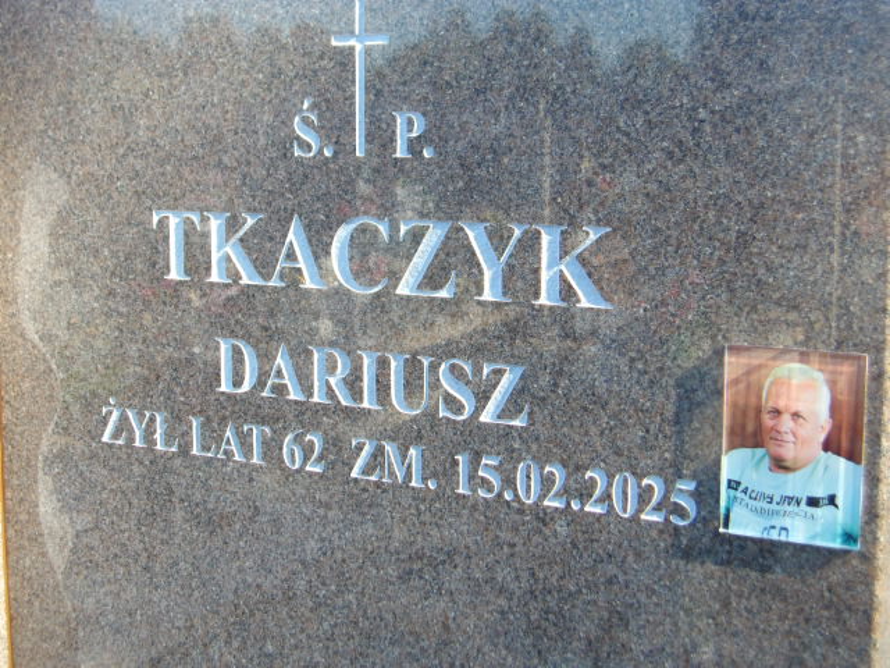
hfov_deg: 36.2
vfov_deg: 27.5
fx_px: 1363
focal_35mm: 53
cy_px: 334
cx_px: 445
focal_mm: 9.4
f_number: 4.2
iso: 100
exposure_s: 1/120
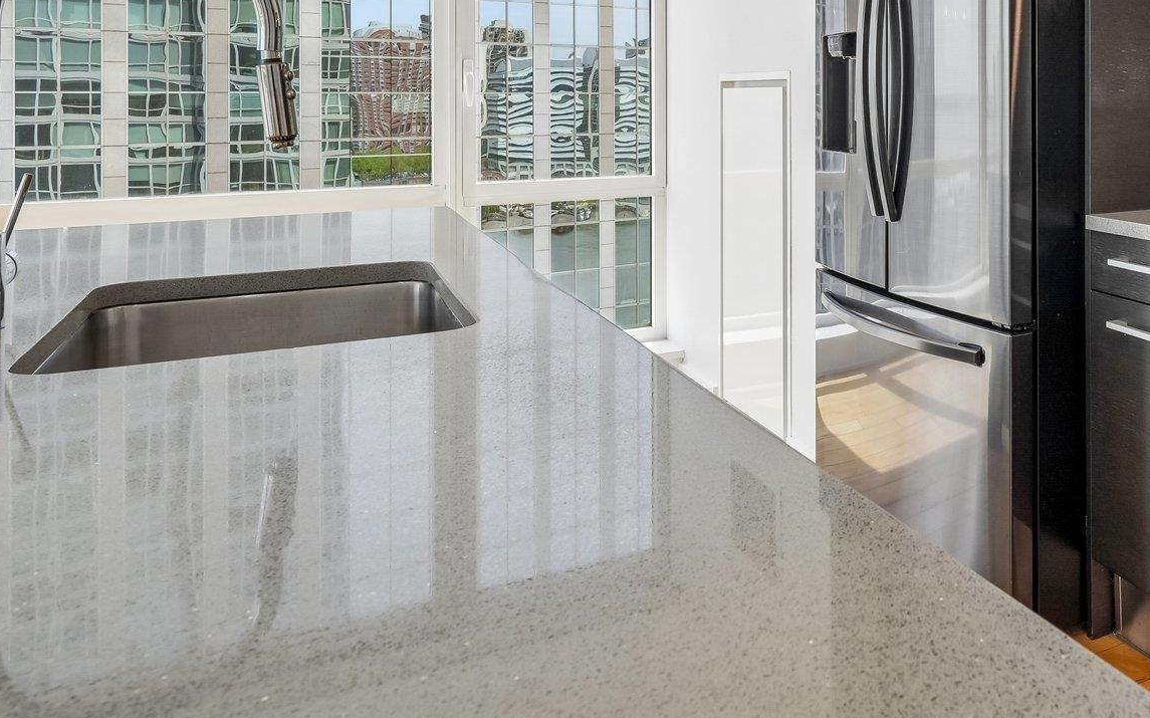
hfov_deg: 56.6
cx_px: 927
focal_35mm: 31
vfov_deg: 38.2
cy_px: 92
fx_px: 971
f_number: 10
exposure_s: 1/30
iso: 100
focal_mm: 17
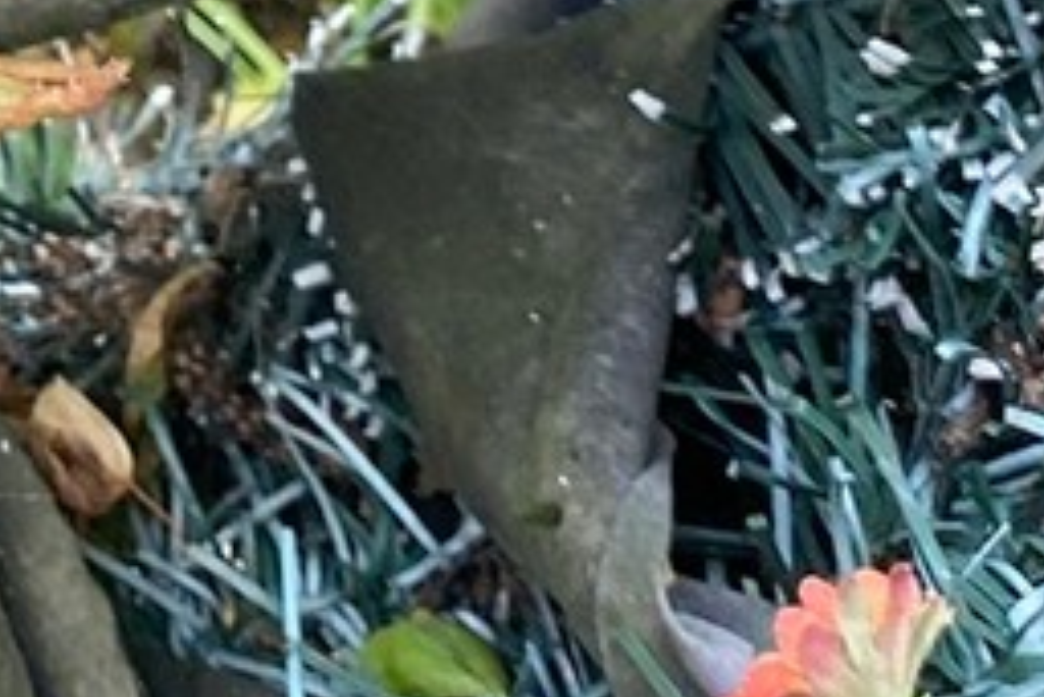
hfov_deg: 12.4
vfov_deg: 8.5
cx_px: -820
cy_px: -803
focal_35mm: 152
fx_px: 4410
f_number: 1.8
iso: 100
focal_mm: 4.25
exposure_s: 1/121
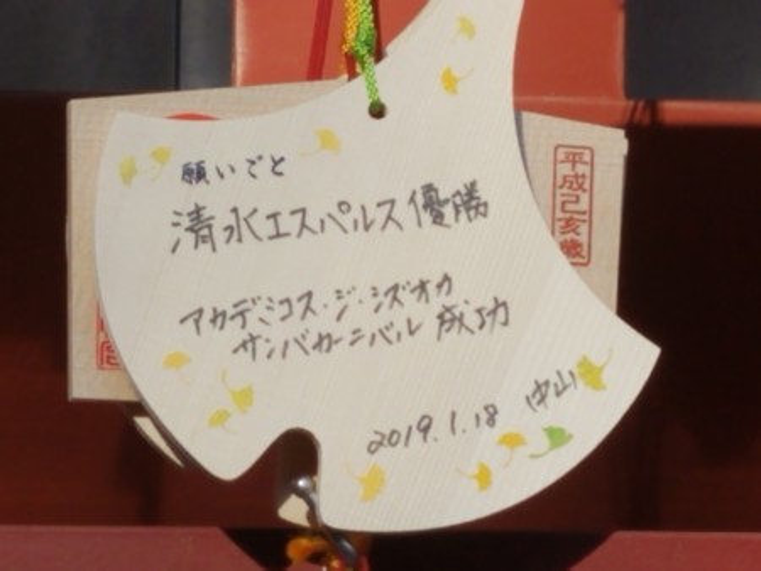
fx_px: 572
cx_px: 380
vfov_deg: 53.1
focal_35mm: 26
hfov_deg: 67.3
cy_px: 286
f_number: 1.7
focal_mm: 4.2
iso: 50
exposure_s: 1/1900
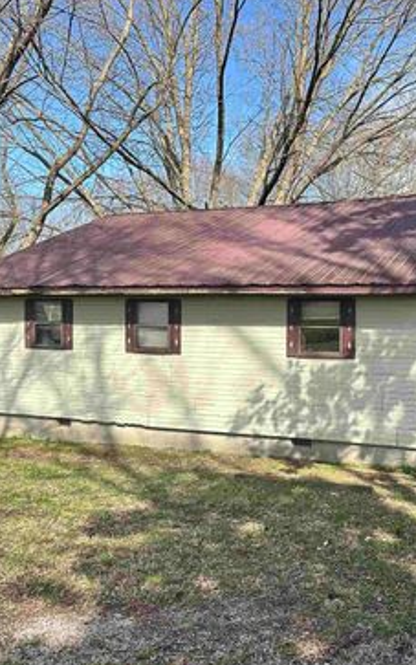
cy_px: 332
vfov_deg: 55.3
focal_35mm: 35
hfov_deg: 34.1
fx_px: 635
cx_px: 383
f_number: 1.78
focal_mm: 6.86
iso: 80
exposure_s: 1/2110
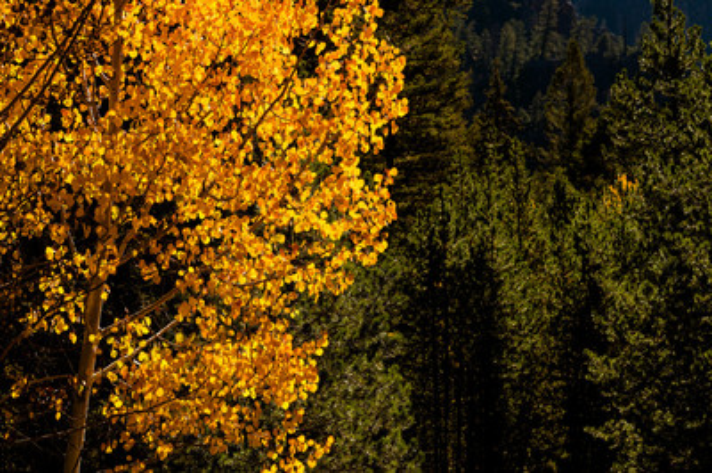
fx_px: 2457
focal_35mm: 124
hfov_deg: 16.5
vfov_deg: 11.0
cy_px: 245
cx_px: 348
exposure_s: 1/640
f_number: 10
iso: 200
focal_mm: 120
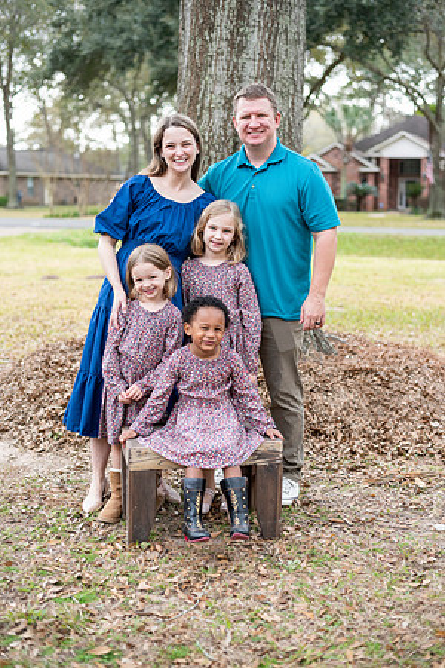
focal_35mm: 50
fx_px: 927
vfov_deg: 39.6
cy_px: 334
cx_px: 222
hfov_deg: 27.0
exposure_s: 1/640
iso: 200
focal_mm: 50
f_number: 2.5
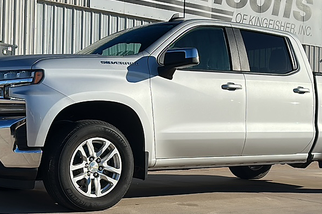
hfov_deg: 36.9
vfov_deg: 25.0
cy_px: 111
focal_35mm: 54
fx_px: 483
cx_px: 158
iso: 80
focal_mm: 6.86
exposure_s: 1/9091
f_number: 1.78
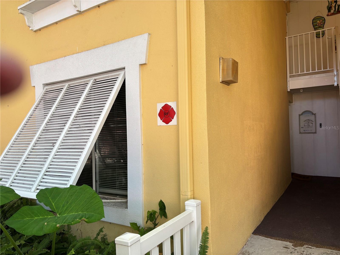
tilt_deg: +0.5
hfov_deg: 67.3
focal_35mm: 26
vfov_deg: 53.1
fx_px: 255
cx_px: 170
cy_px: 128
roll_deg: +1.4
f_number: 1.6
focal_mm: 5.96
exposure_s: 1/180
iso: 40
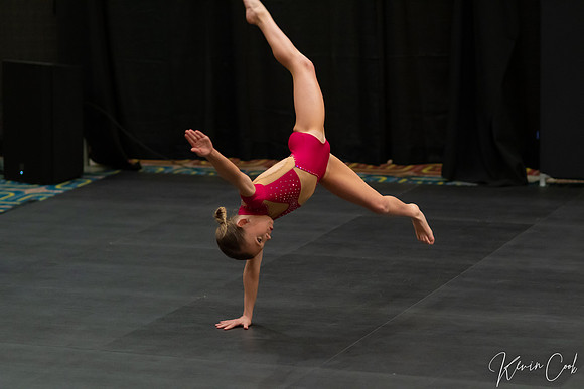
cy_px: 194
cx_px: 292
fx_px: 2061
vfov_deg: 10.8
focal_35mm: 127
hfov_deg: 16.1
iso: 1600
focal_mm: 85
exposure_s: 1/640
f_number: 2
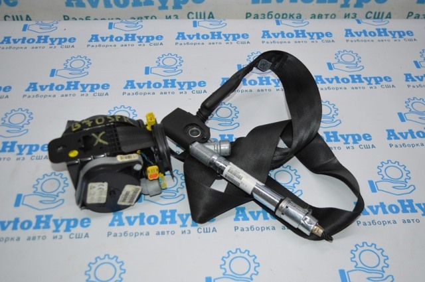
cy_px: 141
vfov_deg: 32.9
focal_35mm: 40
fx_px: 478
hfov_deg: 48.0
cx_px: 212
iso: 280
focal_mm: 27
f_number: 4
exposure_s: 1/125
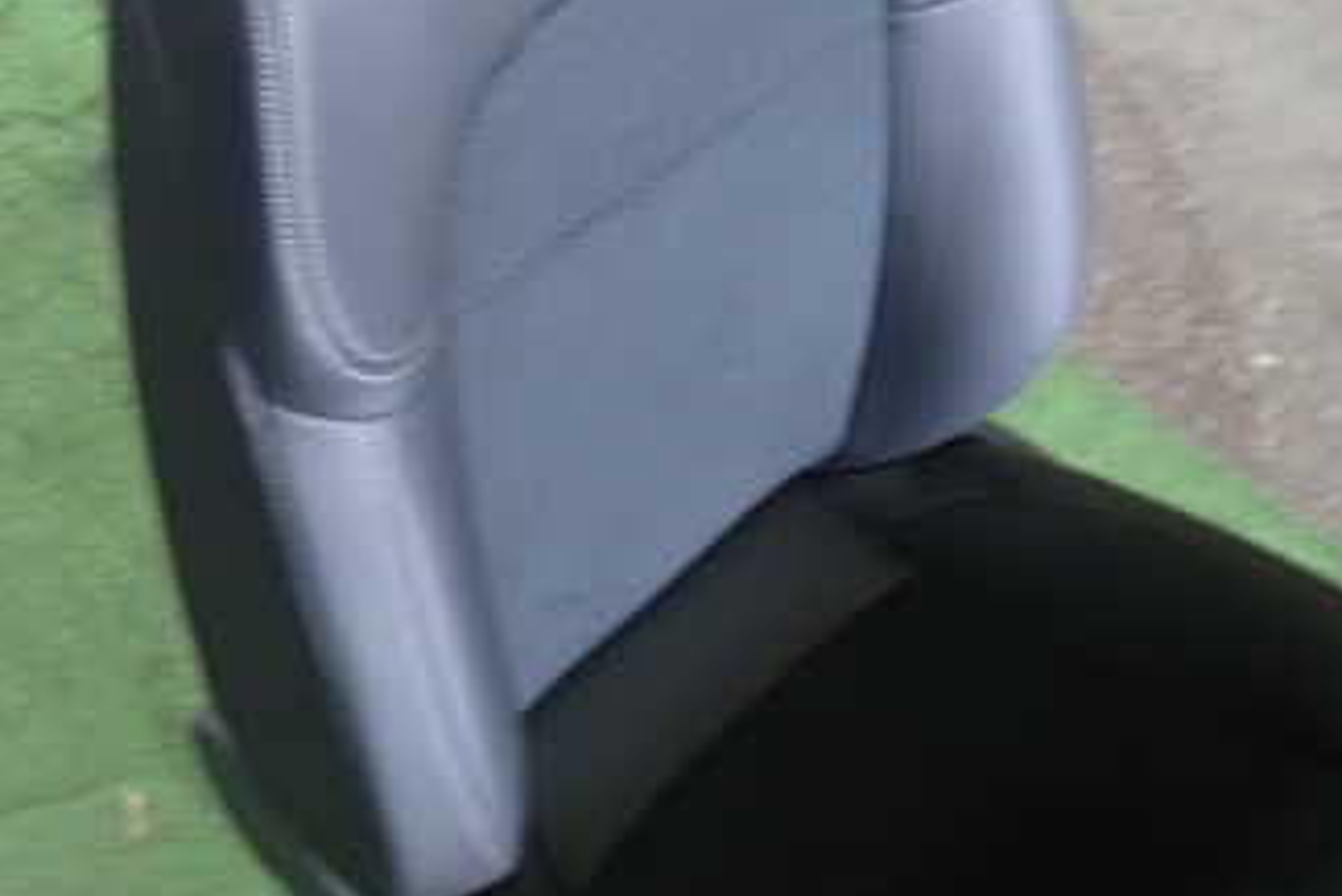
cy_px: 186
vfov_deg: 27.6
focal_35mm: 48
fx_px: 1790
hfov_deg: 41.0
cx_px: 574
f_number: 2
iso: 320
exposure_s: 1/30
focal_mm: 4.5
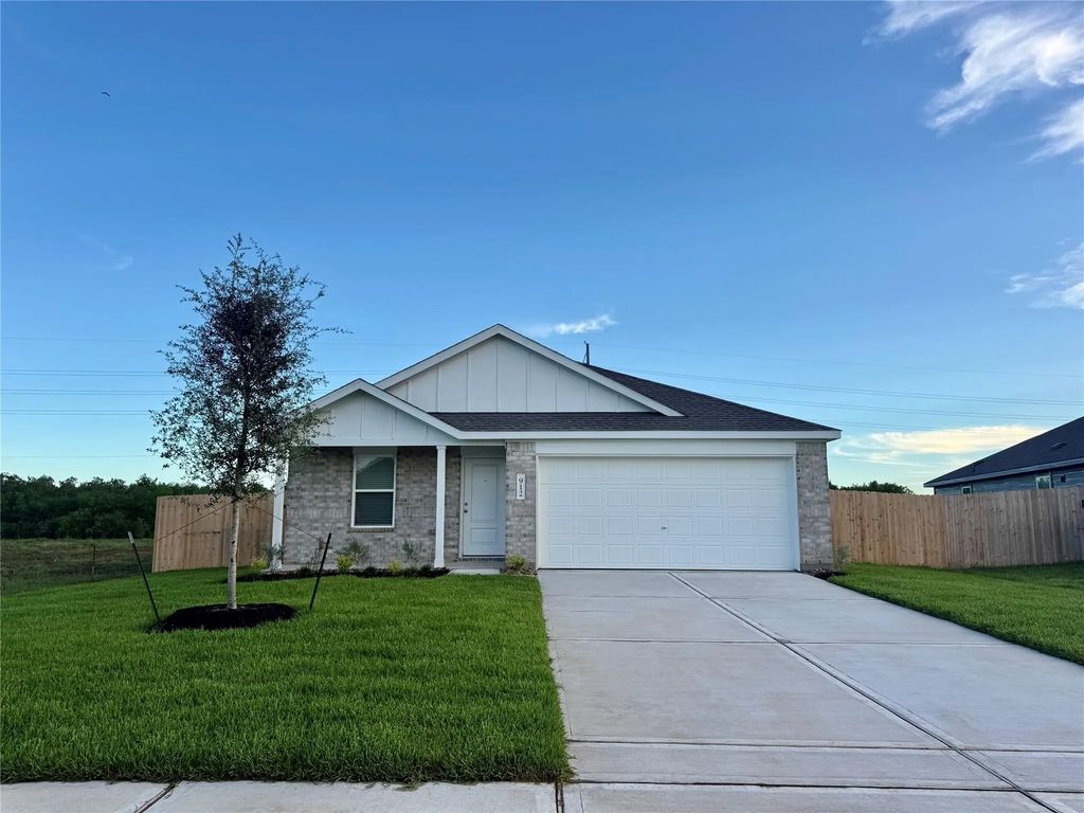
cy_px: 406
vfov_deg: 56.8
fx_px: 752
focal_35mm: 24
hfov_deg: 71.6
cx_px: 542
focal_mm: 6.76
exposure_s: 1/1122
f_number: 1.78
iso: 80
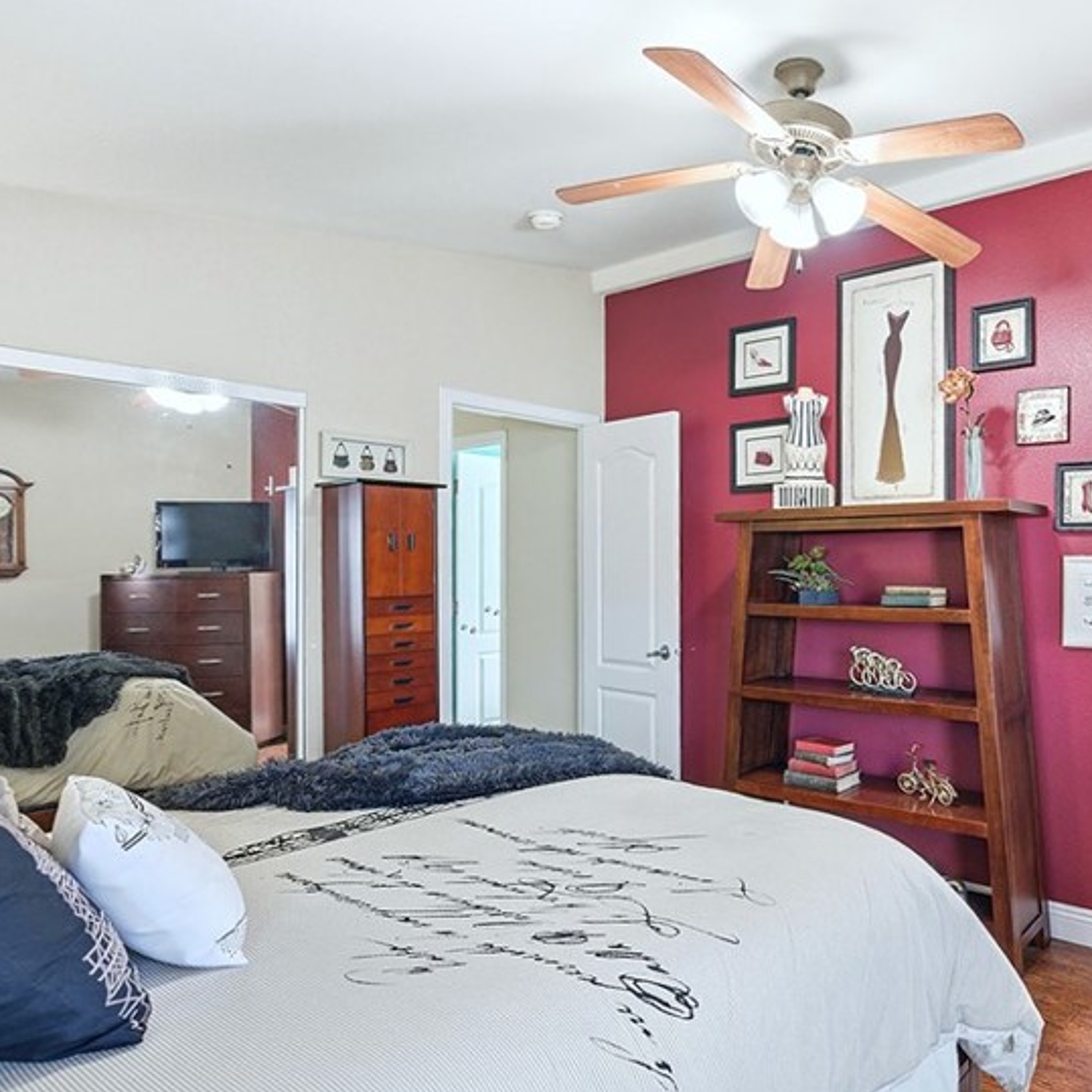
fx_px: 749
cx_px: 906
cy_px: 563
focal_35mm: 21
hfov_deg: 64.4
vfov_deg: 72.1
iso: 1000
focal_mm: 13
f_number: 5
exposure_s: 1/320
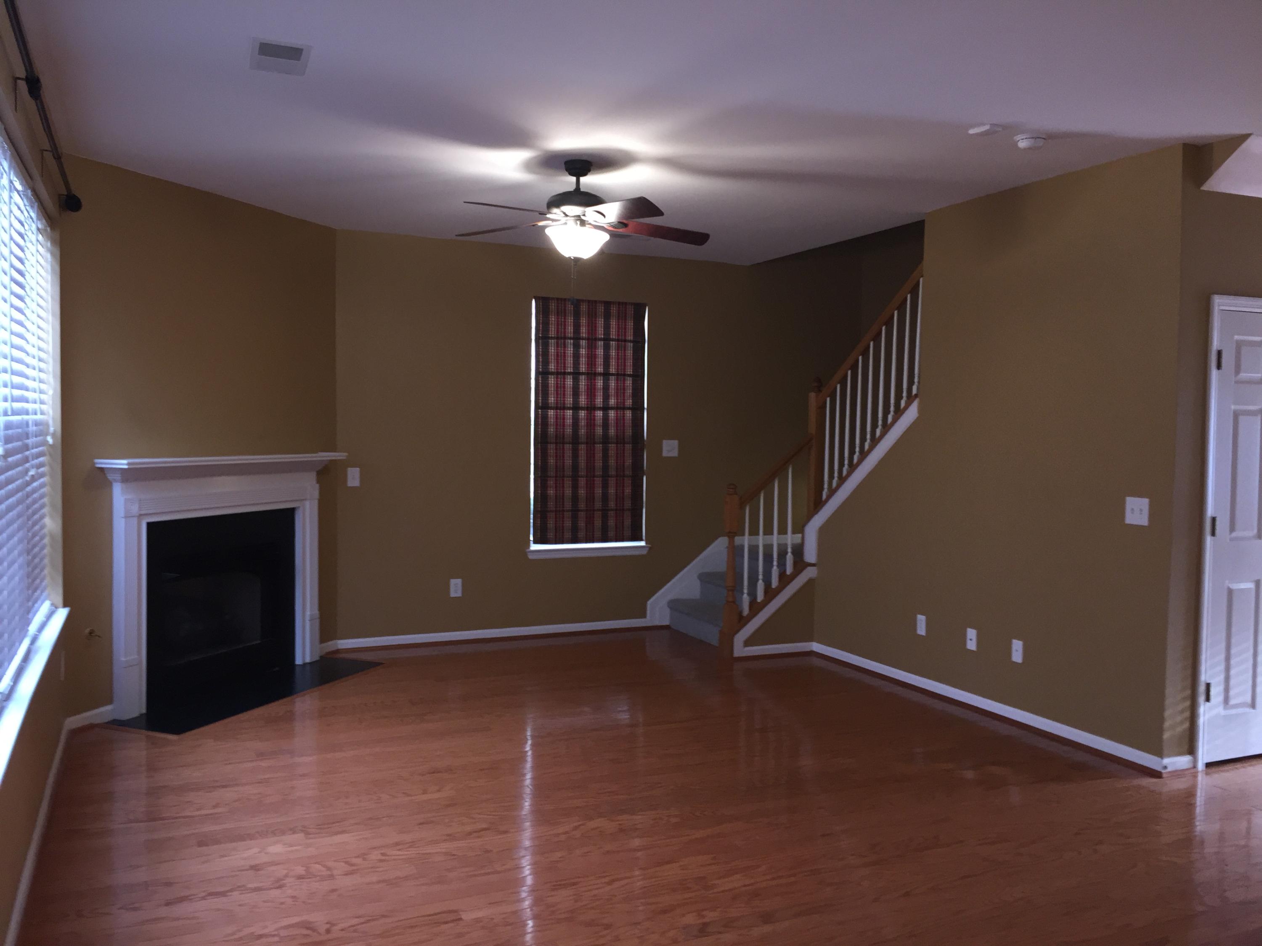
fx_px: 1057
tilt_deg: -2.5
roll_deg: -1.3
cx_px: 631
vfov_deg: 48.2
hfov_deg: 61.7
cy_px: 473
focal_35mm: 29
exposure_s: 1/30
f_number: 2.2
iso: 125
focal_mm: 4.15
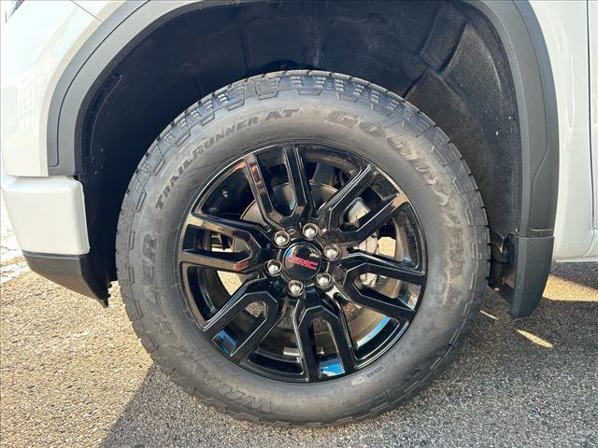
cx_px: 299
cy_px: 224
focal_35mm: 26
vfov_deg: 53.1
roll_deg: +0.1
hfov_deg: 67.3
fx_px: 449
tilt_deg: -11.0
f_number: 1.5
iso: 50
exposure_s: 1/171
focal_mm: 5.7
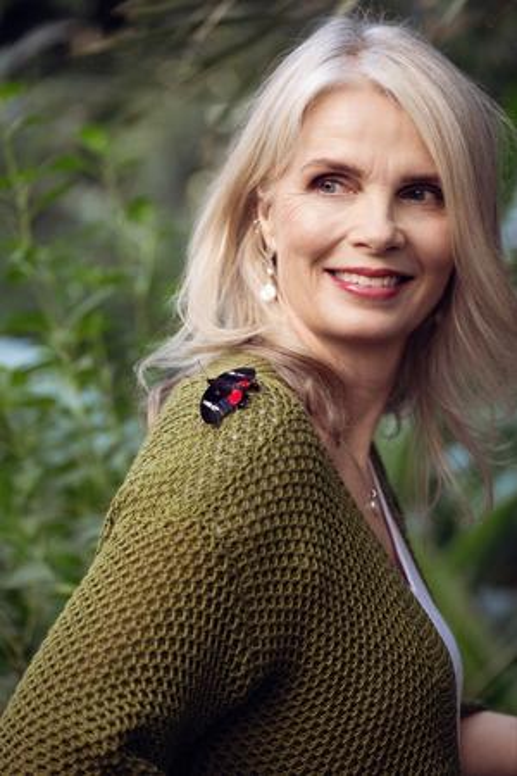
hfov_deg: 12.5
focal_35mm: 110
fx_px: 2369
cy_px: 388
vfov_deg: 18.6
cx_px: 258
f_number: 4
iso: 640
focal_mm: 110
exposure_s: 1/125
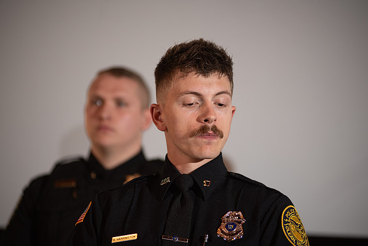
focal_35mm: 170
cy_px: 123
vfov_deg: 8.1
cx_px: 184
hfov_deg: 12.1
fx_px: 1738
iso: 640
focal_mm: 170
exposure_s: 1/160
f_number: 2.8
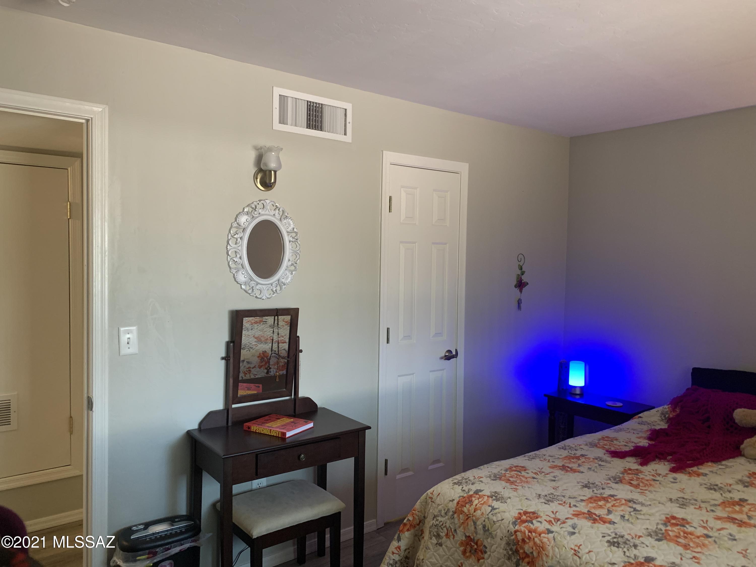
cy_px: 284
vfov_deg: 53.1
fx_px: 568
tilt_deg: -2.8
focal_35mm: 26
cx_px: 378
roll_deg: -0.4
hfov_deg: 67.3
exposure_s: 1/60
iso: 200
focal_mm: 4.25
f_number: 1.8
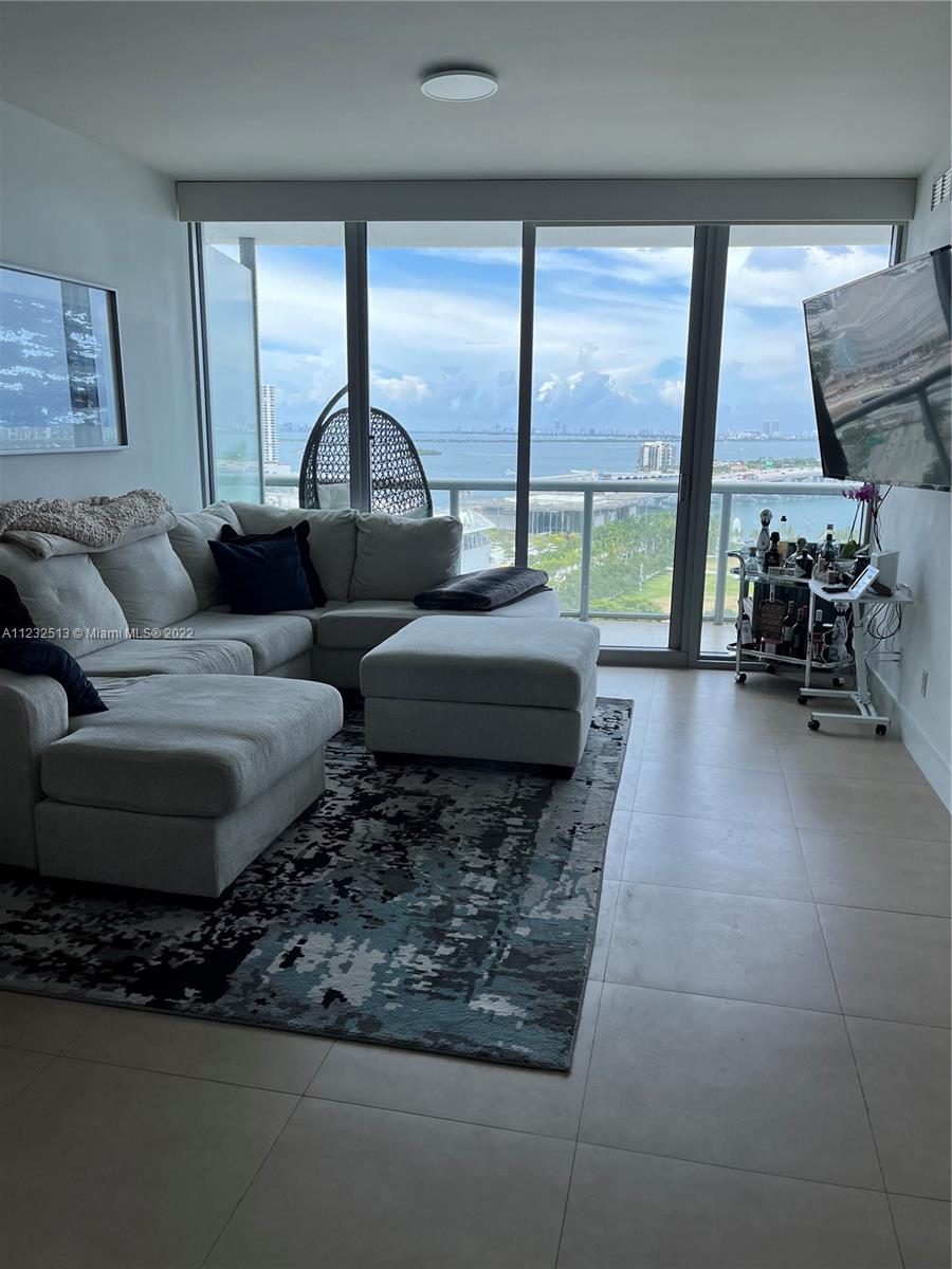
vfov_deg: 67.3
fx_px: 953
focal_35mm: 26
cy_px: 634
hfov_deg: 53.1
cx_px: 476
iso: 50
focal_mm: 5.1
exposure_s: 1/631
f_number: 1.6
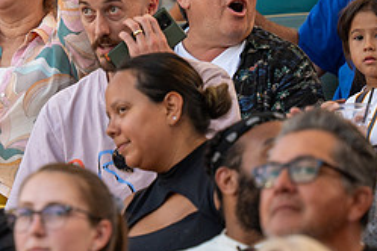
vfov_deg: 2.2
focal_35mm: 620
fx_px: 6492
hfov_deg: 3.3
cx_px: 26
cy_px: 14
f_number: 2.8
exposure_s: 1/1000
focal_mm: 140
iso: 500
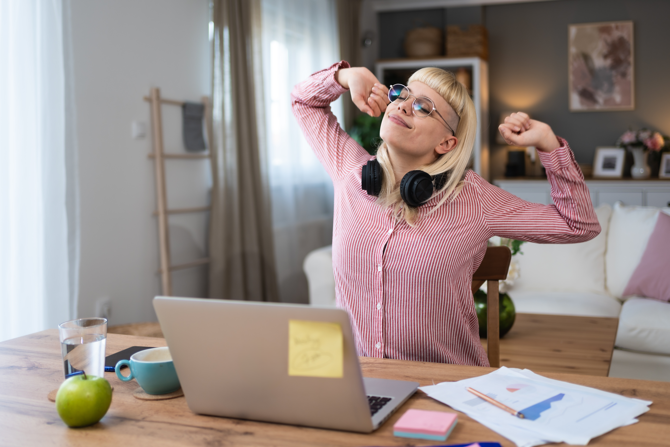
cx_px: 335
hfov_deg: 54.4
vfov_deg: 37.9
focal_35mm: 35
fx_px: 651
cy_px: 224
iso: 50
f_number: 1.8
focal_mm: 35
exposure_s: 1/125
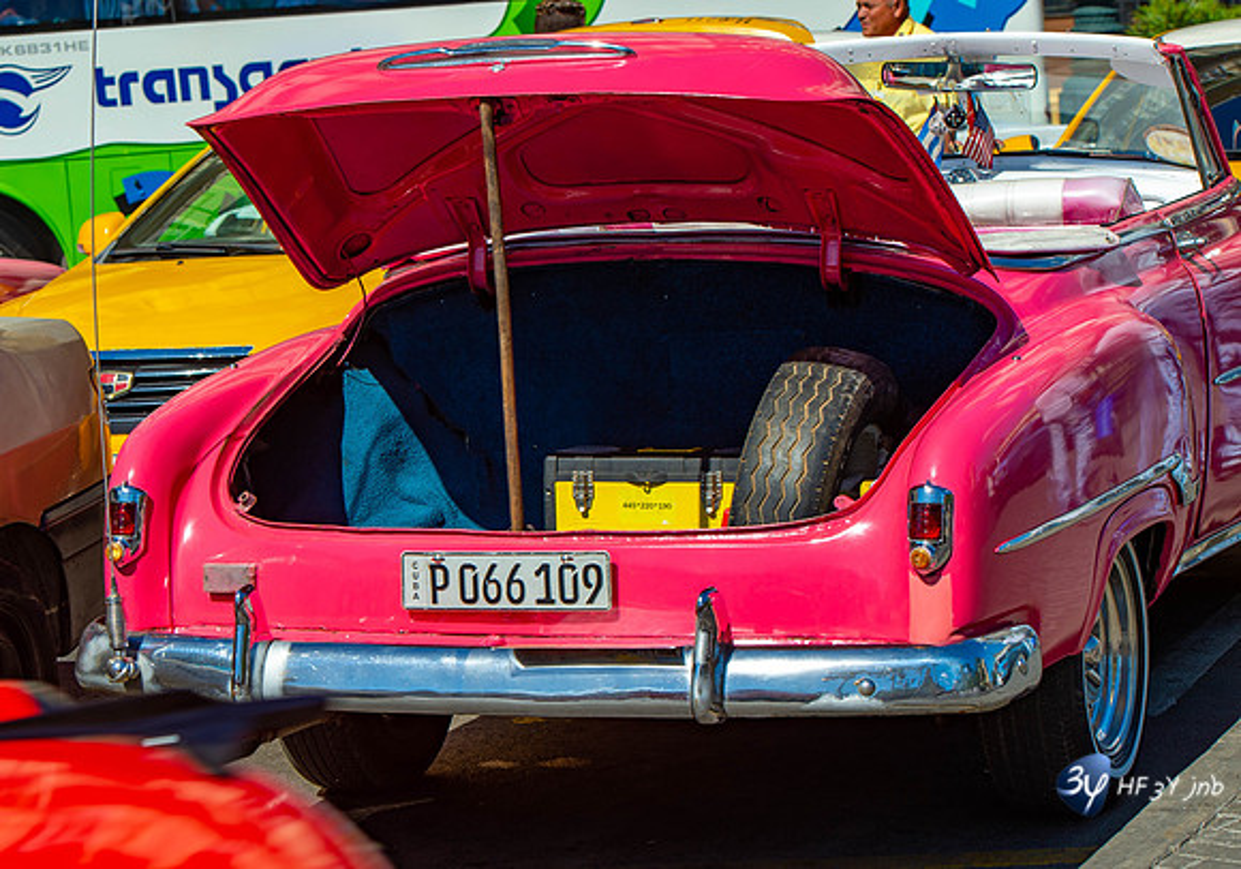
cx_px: 458
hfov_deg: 18.0
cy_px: 407
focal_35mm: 112
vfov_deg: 12.7
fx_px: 3908
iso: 100
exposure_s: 1/320
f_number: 9
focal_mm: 90
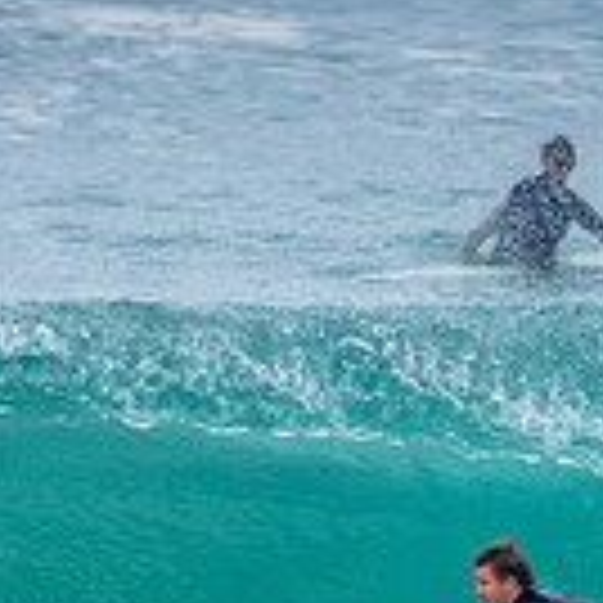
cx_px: 648
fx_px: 54473
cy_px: 673
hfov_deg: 0.6
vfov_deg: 0.6
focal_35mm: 2764
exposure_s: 1/500
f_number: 5.6
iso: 125
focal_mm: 500
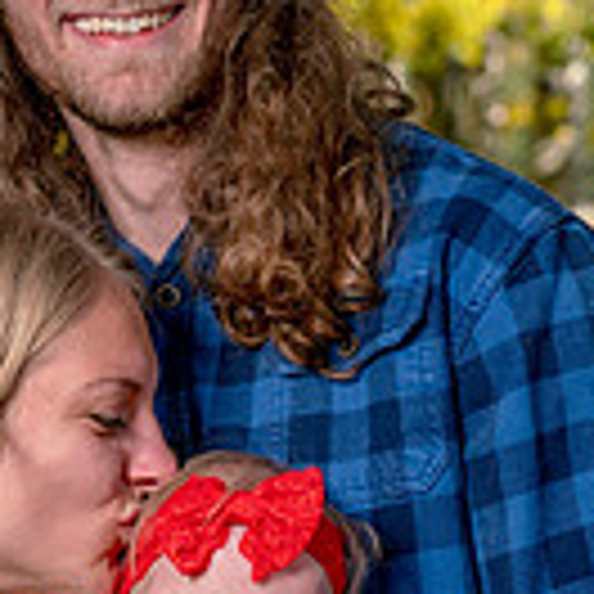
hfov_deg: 10.9
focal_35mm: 159
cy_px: 468
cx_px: 40
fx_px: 3087
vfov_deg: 11.0
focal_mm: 55
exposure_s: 1/1000
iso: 160
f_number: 4.5
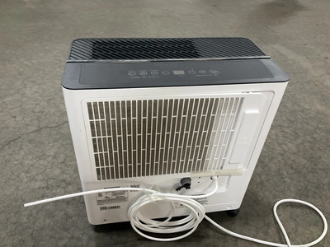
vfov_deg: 48.2
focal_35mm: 29
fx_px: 276
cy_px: 124
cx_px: 165
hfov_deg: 61.7
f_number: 1.8
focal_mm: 3
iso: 250
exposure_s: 1/60
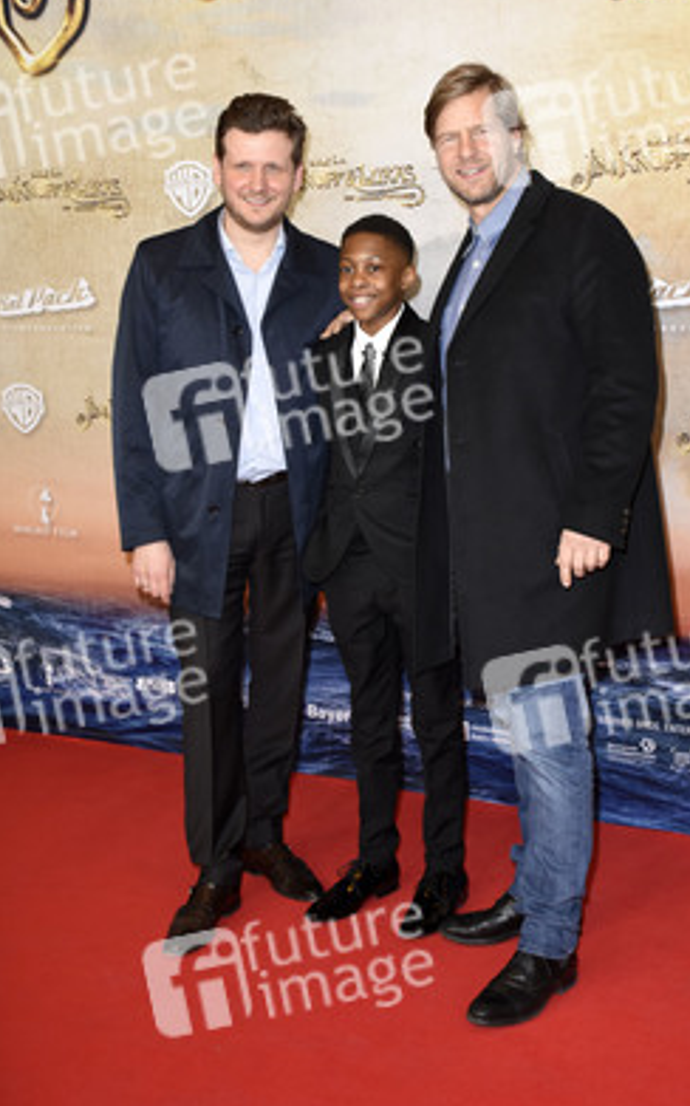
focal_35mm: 50
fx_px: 1506
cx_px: 370
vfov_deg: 40.3
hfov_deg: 25.8
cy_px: 546
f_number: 6.3
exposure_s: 1/100
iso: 640
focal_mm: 32
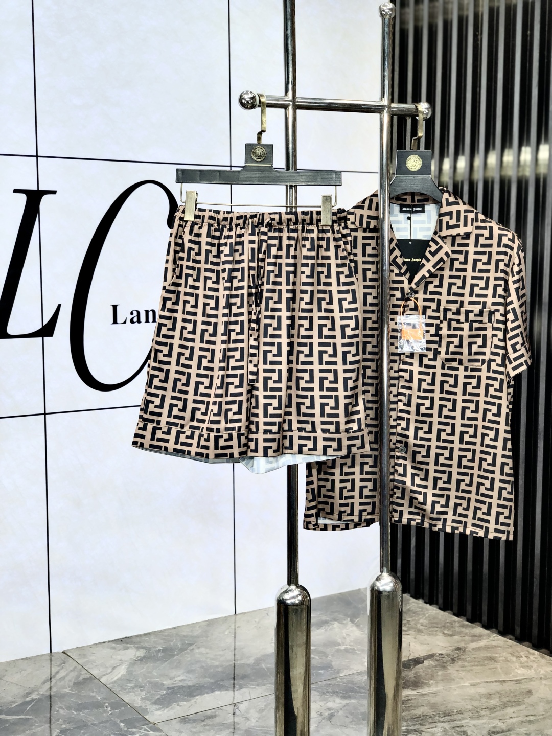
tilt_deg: -5.3
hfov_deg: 28.0
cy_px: 368
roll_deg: +1.0
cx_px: 276
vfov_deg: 36.8
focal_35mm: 52
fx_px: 1106
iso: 16
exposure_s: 1/257
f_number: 2.4
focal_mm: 6
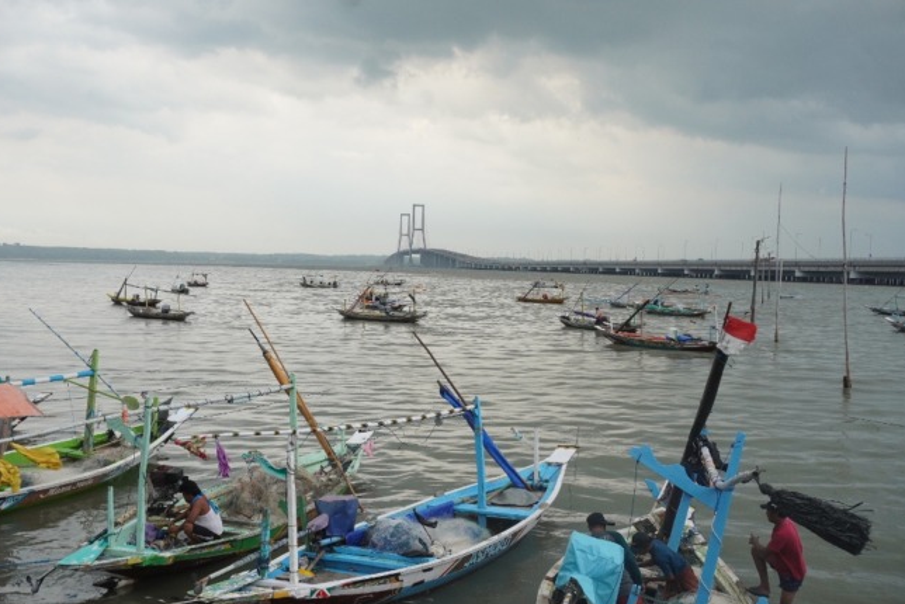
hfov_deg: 50.7
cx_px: 437
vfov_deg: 35.1
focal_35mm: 38
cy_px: 308
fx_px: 956
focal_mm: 24
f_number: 7.1
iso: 800
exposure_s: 1/250
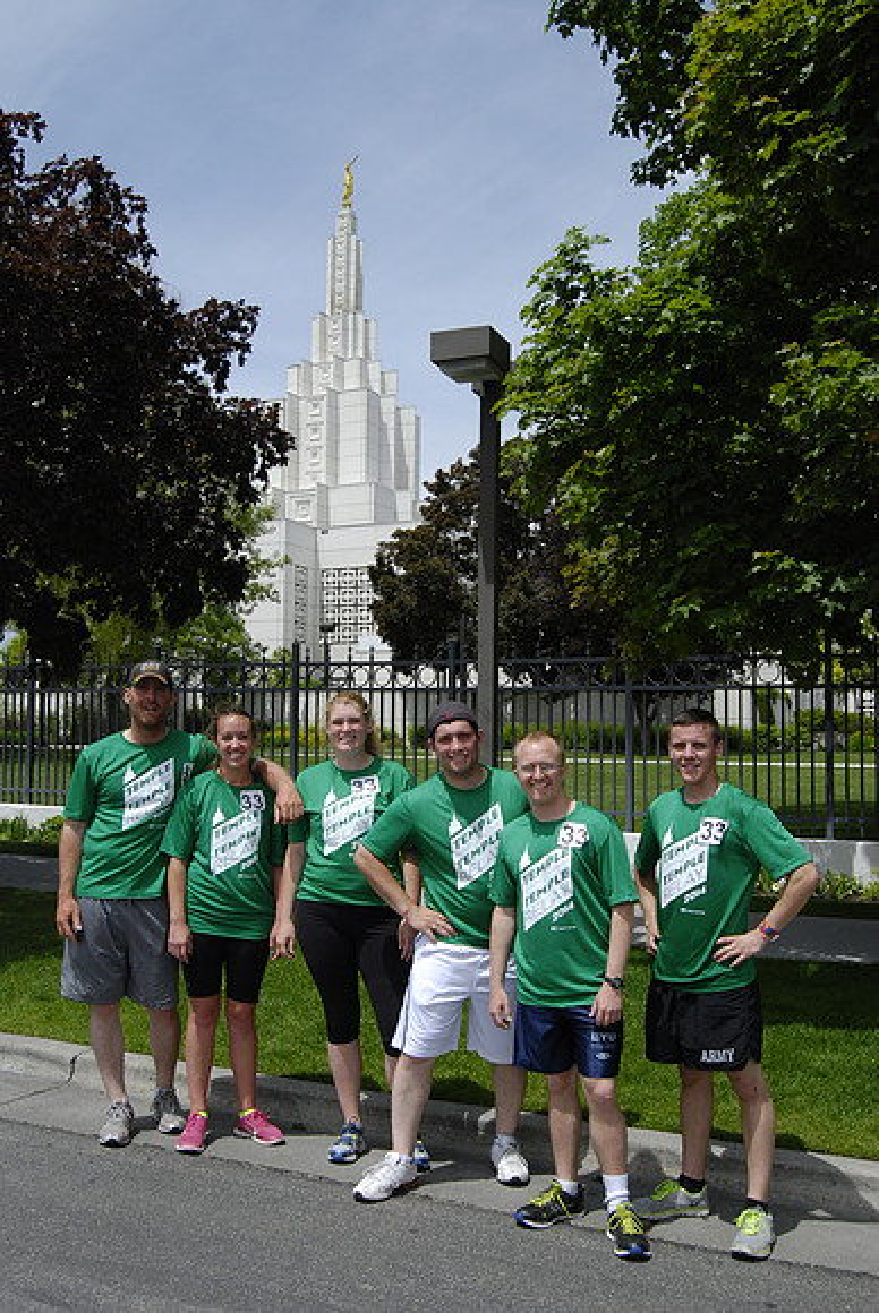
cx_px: 440
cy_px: 656
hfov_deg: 38.4
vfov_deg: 55.1
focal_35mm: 34
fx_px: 1260
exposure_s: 1/800
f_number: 10
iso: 400
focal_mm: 23
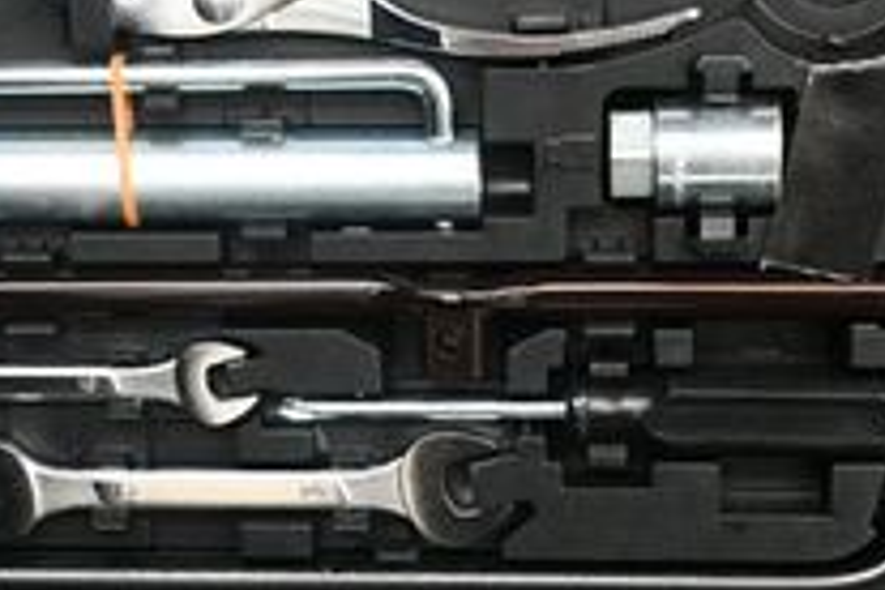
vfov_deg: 13.4
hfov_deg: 20.0
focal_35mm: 102
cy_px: 453
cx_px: 423
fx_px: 2507
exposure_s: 1/100
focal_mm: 22
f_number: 3.5
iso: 3200
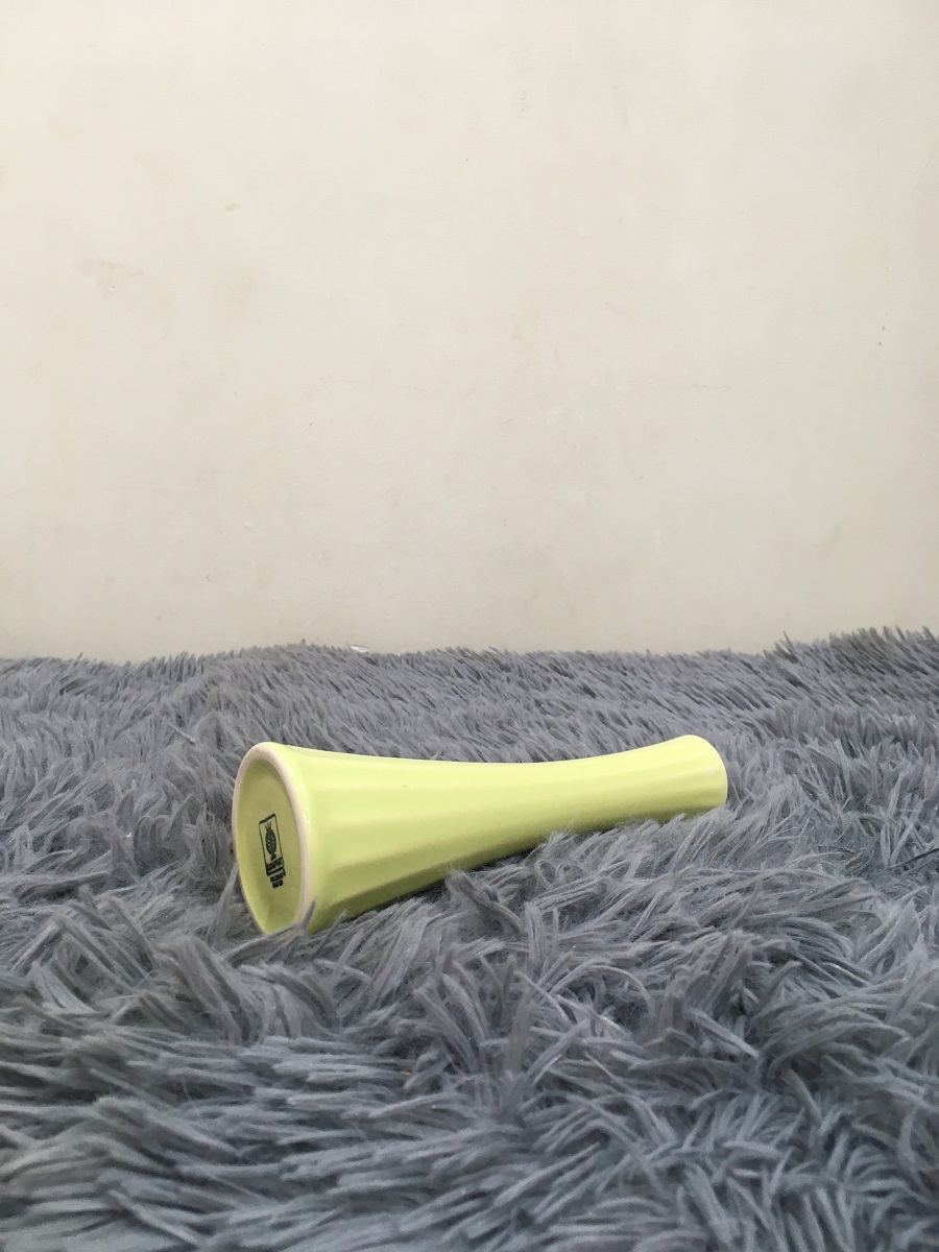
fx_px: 1049
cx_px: 470
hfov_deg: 48.2
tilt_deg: -12.3
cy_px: 626
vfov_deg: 61.7
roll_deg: -1.2
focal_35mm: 29
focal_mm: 4.15
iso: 80
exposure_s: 1/33
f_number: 2.2
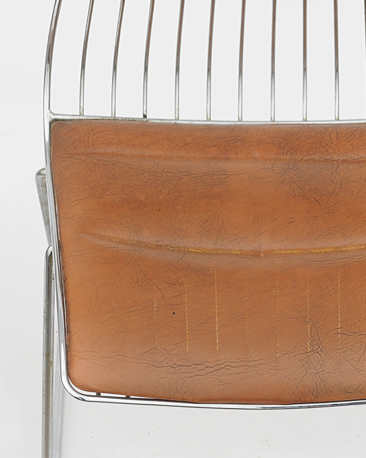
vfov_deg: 17.5
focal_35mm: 110
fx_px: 1489
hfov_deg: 14.0
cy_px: 202
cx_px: 254
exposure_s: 1/160
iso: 250
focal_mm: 42
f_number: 5
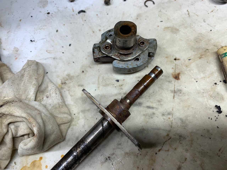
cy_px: 85
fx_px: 170
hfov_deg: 67.3
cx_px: 114
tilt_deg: -68.0
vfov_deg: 53.1
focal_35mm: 26
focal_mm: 4.25
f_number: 1.8
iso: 25
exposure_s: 1/127
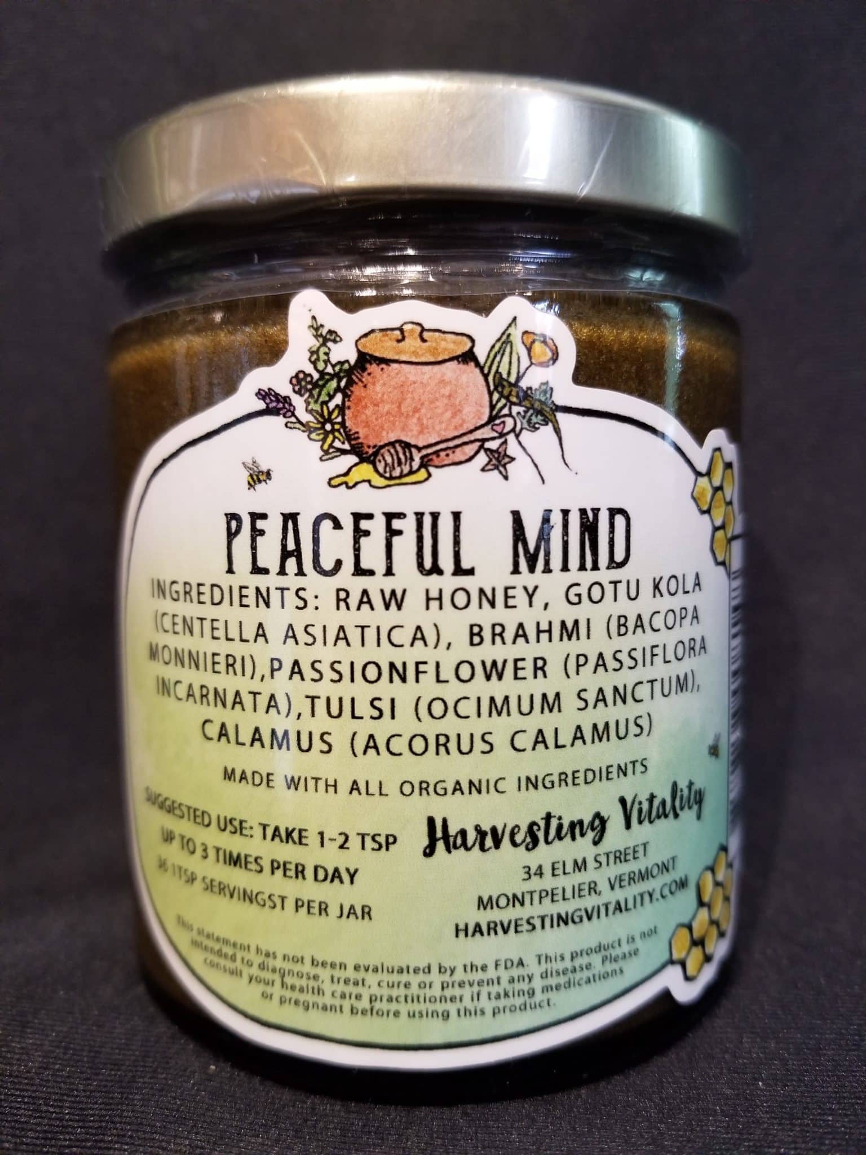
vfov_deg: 67.3
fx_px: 867
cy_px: 578
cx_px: 433
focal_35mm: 26
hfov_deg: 53.1
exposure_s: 1/30
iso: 200
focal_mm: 4.25
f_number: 1.7
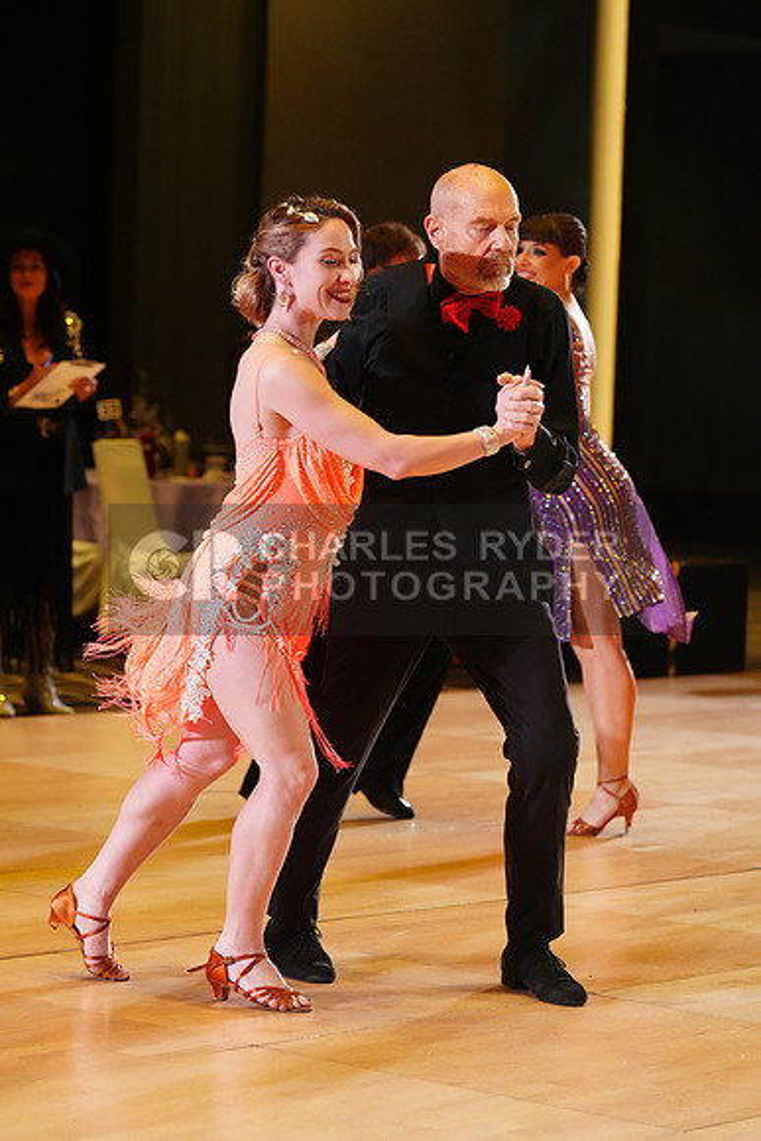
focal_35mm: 112
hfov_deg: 12.2
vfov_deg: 18.3
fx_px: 3549
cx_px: 380
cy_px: 570
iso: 3200
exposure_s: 1/400
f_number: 4
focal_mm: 112
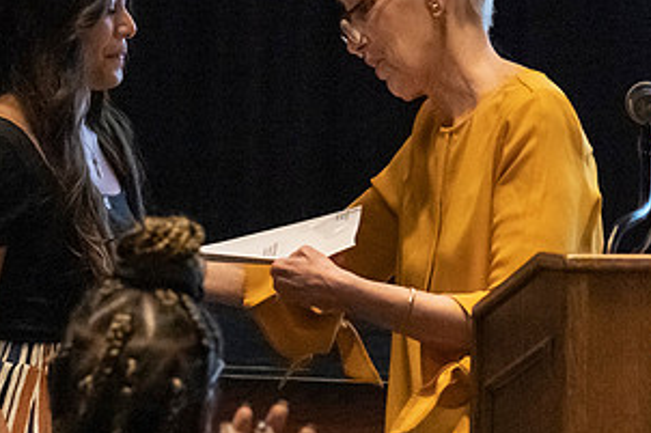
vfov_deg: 4.4
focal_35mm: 309
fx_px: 5584
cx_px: 382
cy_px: 123
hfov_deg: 6.7
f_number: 4
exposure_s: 1/200
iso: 10000
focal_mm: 105
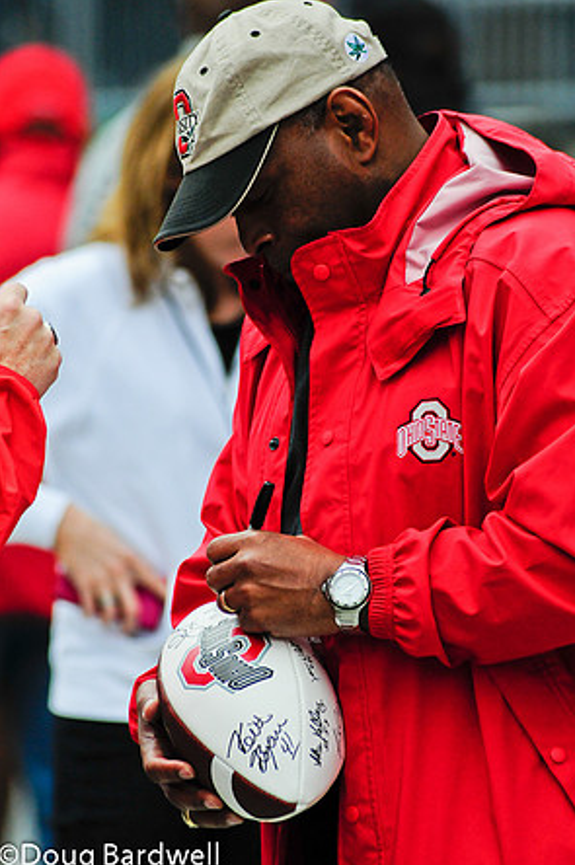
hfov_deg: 3.0
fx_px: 10950
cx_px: 289
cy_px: 436
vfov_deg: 4.5
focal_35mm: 456
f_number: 4
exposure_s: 1/2500
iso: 800
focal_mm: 300
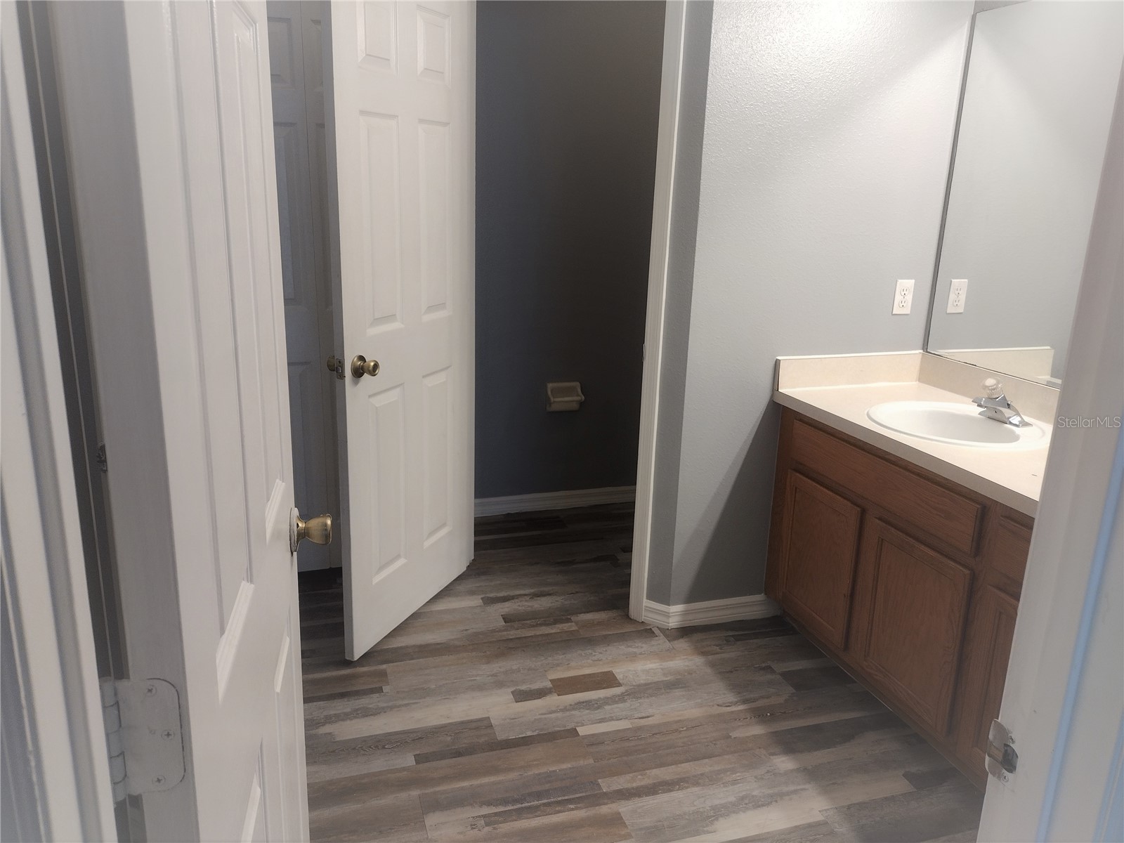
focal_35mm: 27
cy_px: 422
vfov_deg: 51.4
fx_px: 877
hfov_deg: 65.3
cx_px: 562
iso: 224
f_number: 1.7
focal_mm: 4.71
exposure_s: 1/60
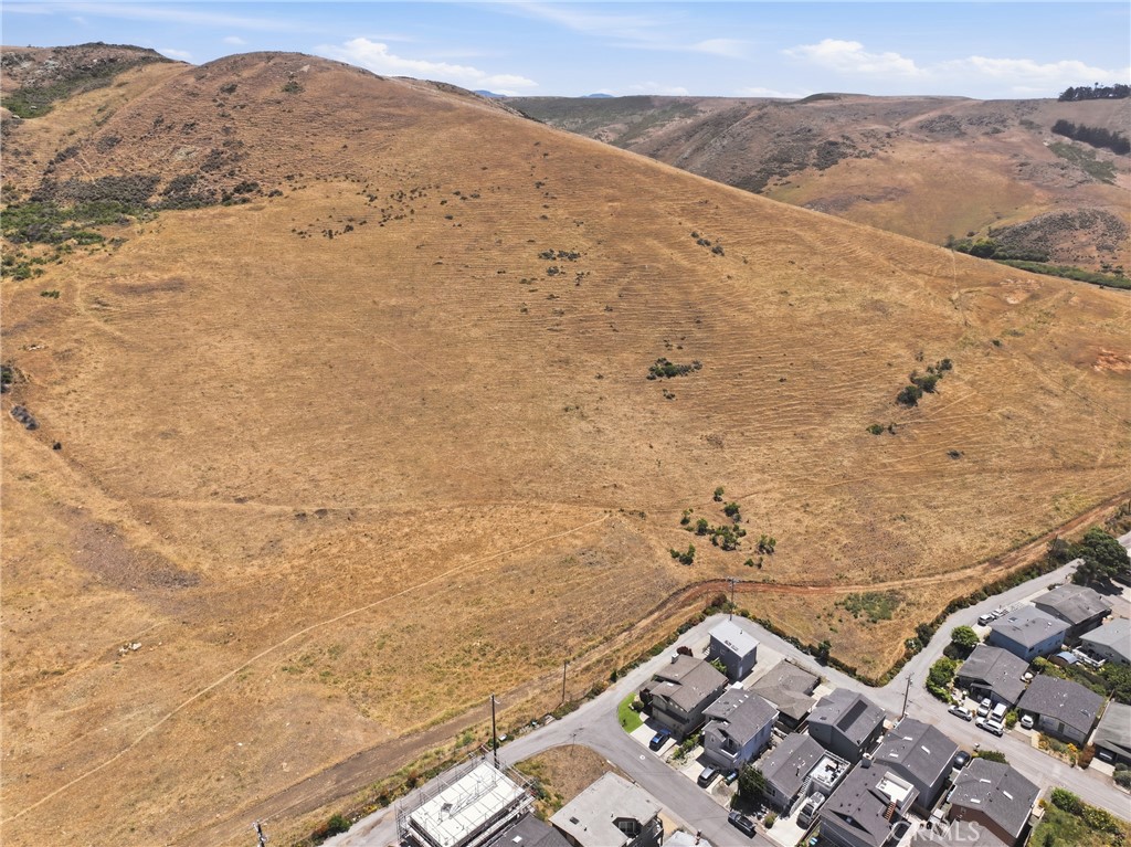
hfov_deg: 71.6
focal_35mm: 24
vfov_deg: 56.8
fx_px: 784
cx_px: 566
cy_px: 424
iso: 110
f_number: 2.8
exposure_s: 1/2000
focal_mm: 12.3
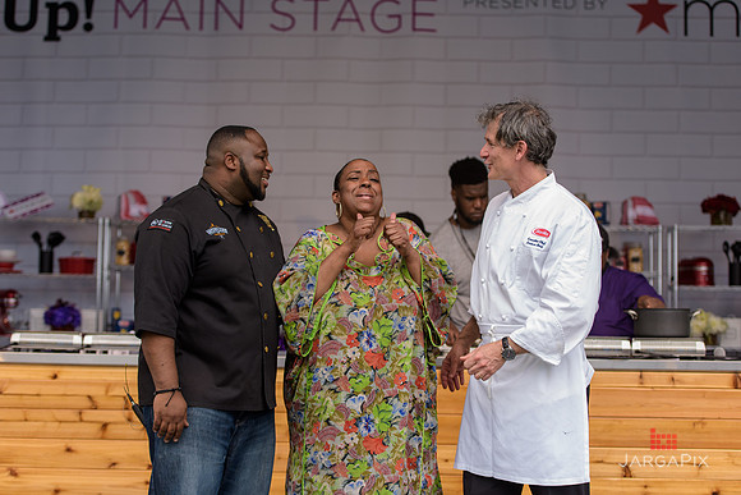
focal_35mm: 70
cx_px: 370
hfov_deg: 28.8
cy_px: 248
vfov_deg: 19.5
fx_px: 1441
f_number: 3.2
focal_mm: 70
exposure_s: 1/800
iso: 250
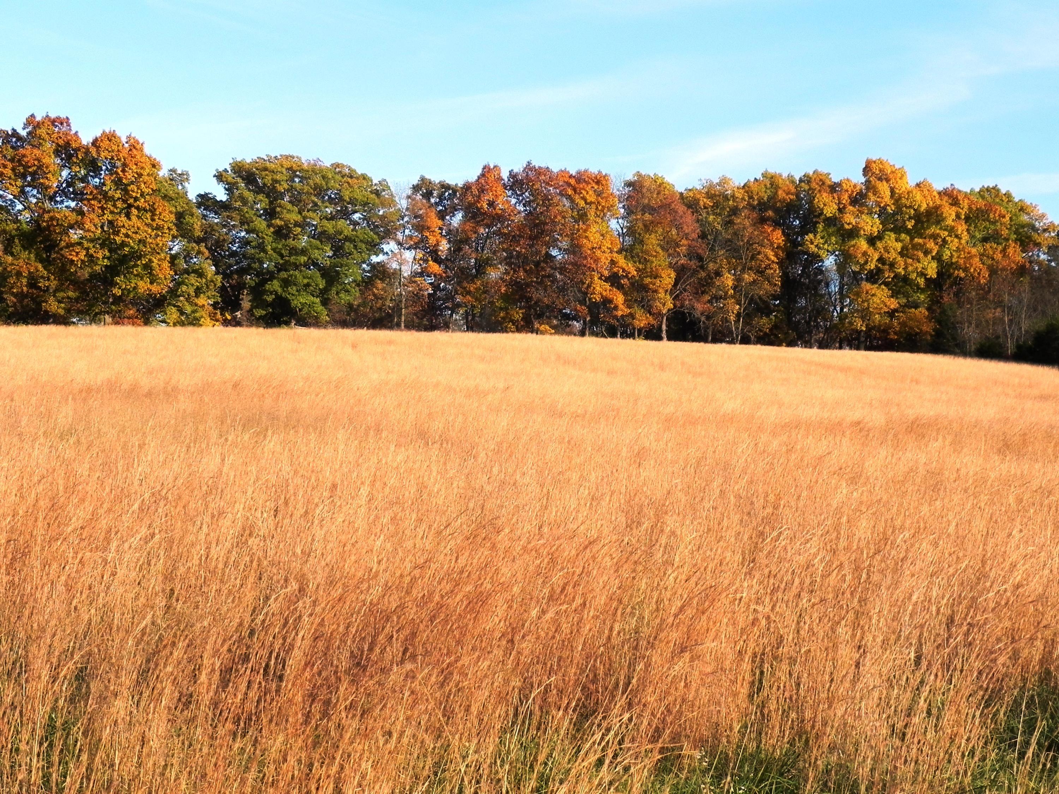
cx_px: 530
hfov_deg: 29.4
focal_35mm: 66
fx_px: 2019
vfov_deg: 22.3
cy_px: 397
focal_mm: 11.8
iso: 160
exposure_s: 1/263
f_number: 6.3
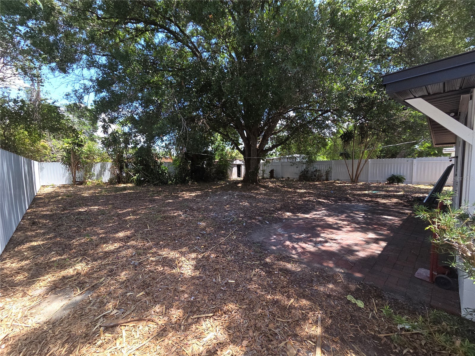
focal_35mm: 13
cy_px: 178
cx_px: 238
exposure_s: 1/419
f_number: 2.2
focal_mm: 2.2
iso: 50
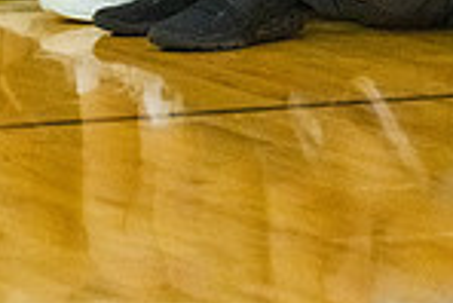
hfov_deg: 3.0
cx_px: 272
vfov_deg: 2.0
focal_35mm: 685
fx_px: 8628
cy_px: -249
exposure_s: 1/640
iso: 6400
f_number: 4.5
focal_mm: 175
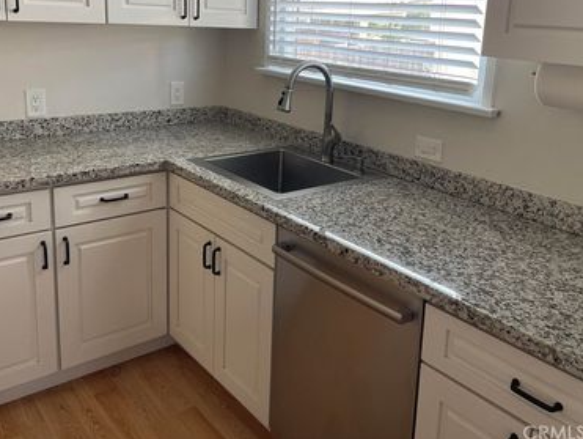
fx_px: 590
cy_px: 149
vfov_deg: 40.3
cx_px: 313
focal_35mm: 35
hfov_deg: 52.5
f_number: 1.6
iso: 80
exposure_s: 1/121
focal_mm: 4.2
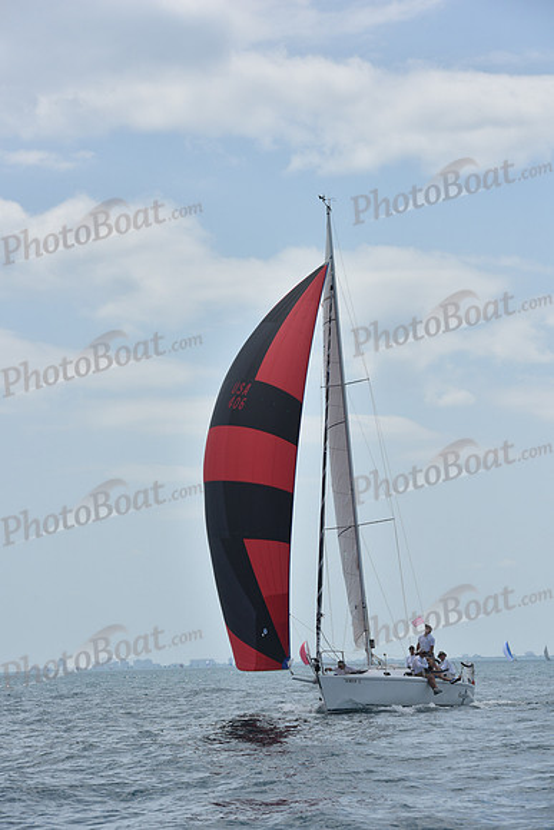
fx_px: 2768
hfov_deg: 11.4
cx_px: 277
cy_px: 415
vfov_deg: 17.1
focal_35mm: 120
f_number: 9
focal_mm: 120
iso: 250
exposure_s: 1/1250
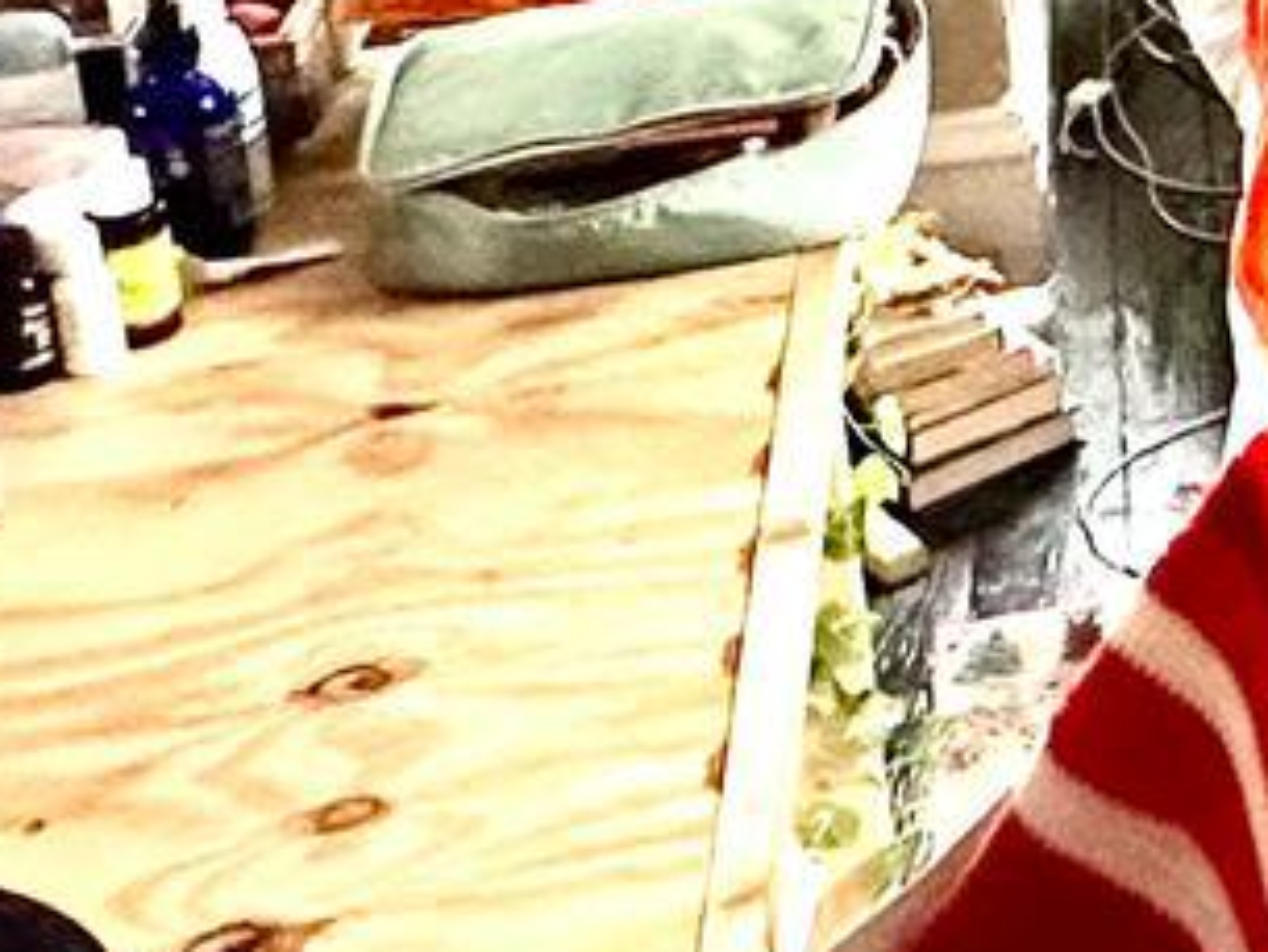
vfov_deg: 14.6
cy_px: -515
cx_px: 2099
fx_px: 3445
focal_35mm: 94
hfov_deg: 17.8
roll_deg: +1.0
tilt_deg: -13.4
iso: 250
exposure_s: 1/99
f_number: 2.2
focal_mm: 2.22
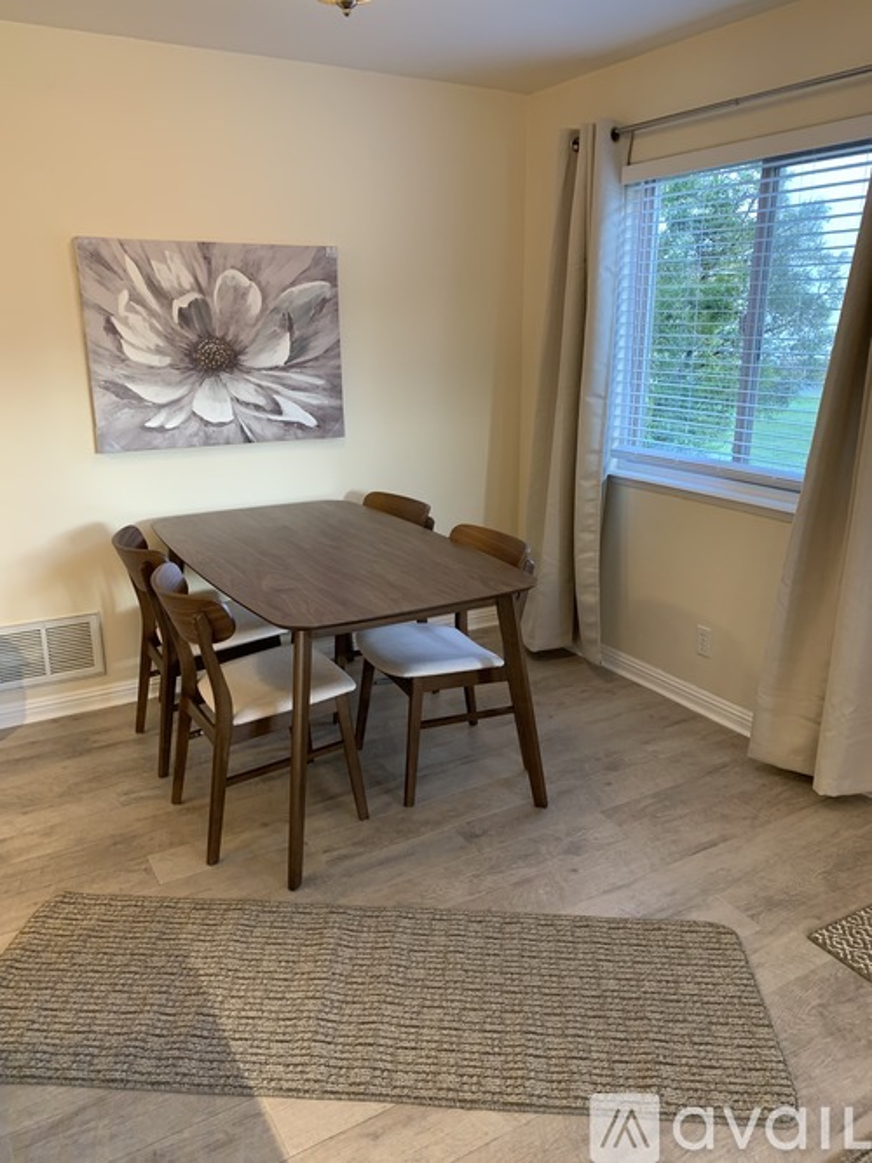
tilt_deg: -13.9
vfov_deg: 67.3
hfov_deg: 53.0
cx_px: 436
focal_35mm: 26
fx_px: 874
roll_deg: -0.6
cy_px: 582
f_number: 1.8
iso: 100
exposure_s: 1/60
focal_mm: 4.25
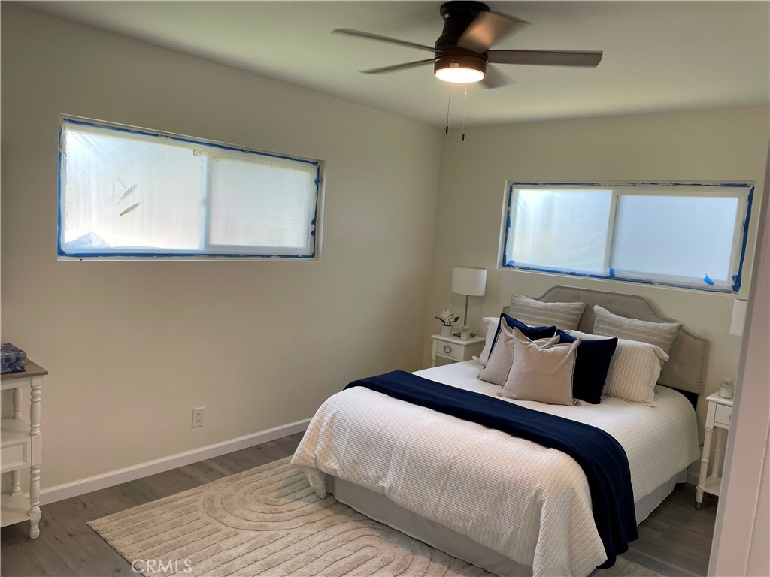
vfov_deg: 53.1
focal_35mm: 26
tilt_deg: -7.3
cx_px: 385
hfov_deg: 67.3
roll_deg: -4.2
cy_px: 288
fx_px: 578
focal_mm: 4.2
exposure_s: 1/120
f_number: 1.6
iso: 50
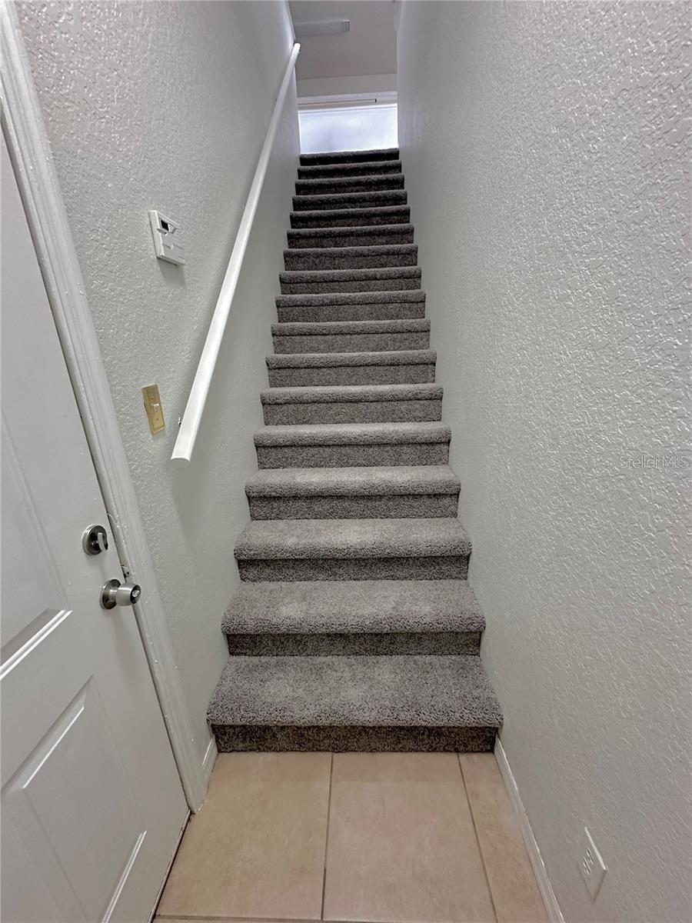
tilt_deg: -18.6
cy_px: 462
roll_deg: +2.2
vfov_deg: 102.1
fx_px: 373
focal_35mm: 14
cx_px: 346
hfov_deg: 85.7
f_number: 2.2
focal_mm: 2.22
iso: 640
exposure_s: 1/60
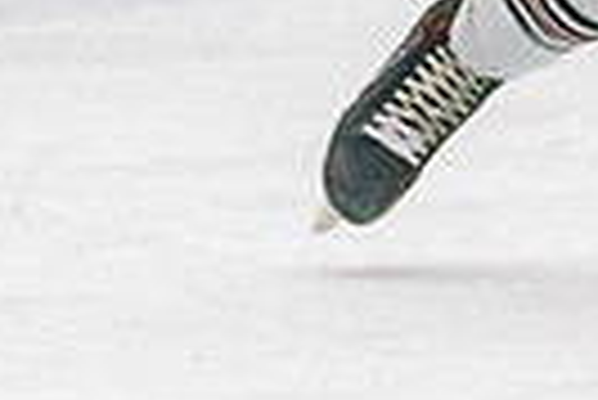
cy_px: -135
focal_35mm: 1447
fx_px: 24062
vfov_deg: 1.0
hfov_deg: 1.4
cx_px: 818
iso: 3200
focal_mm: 174
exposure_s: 1/1250
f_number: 2.8
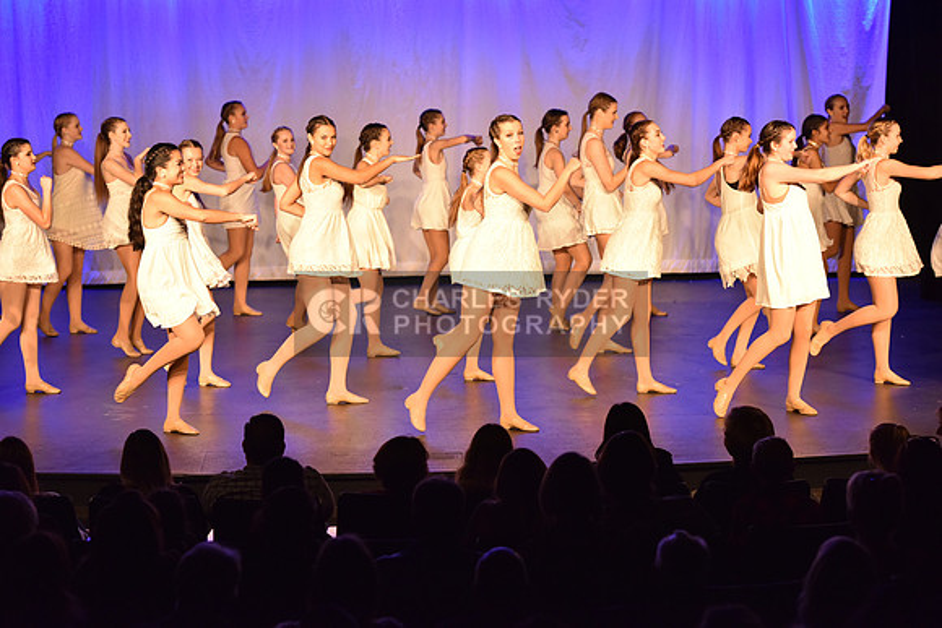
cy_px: 314
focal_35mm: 102
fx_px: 2669
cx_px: 471
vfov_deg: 13.4
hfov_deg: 20.0
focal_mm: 102
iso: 2000
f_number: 4
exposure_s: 1/250
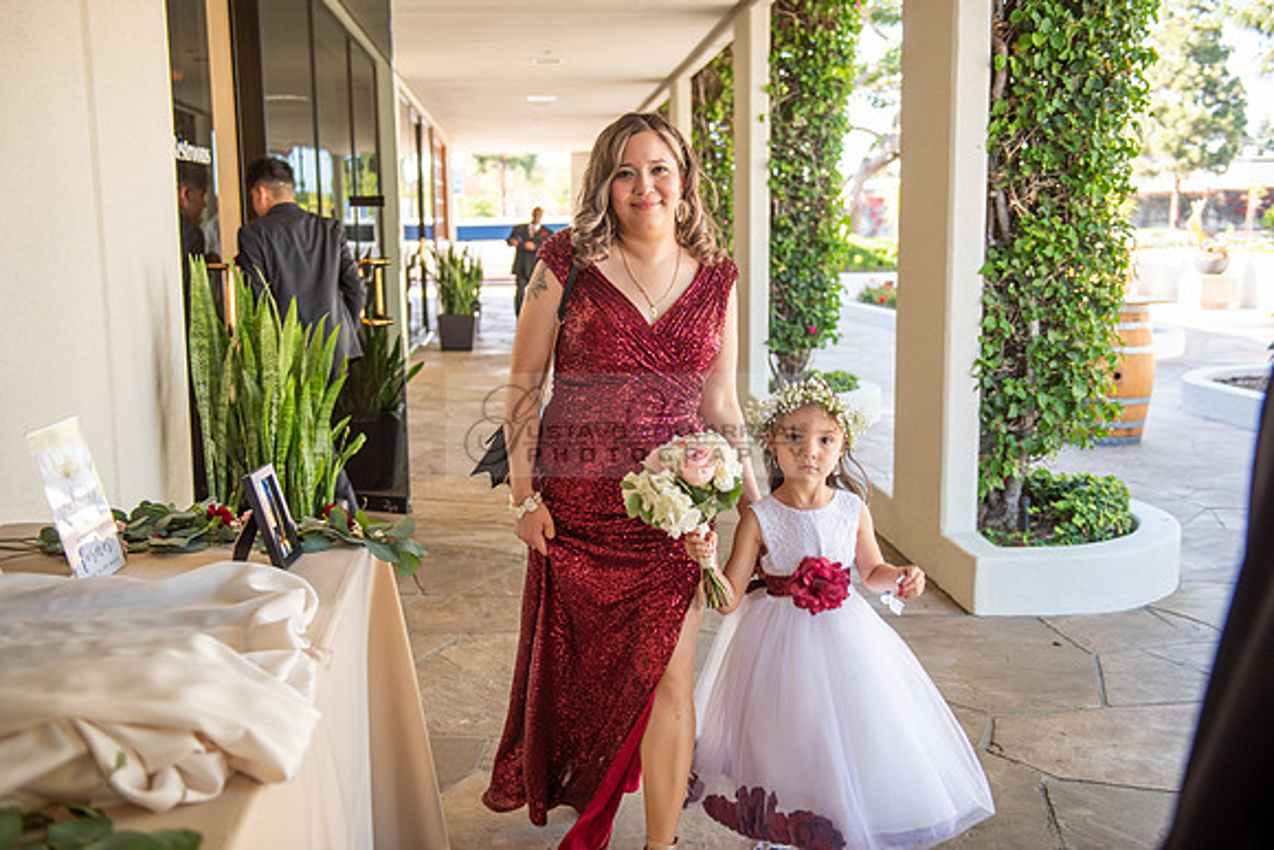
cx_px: 637
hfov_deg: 50.7
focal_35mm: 38
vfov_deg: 35.1
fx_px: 1345
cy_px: 425
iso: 200
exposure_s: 1/160
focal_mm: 38
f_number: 3.2
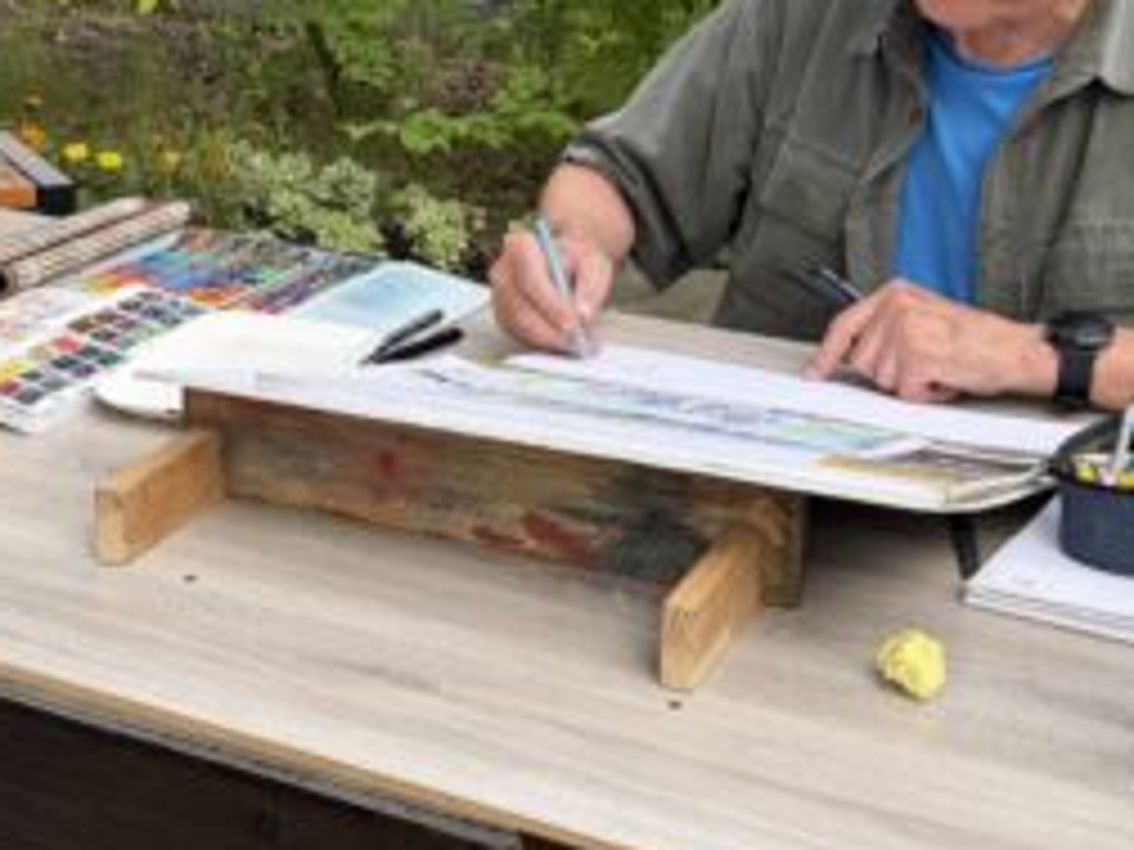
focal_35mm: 73
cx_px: 261
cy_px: 252
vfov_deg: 20.1
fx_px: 2391
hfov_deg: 26.3
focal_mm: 6.76
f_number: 1.78
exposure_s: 1/671
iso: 80
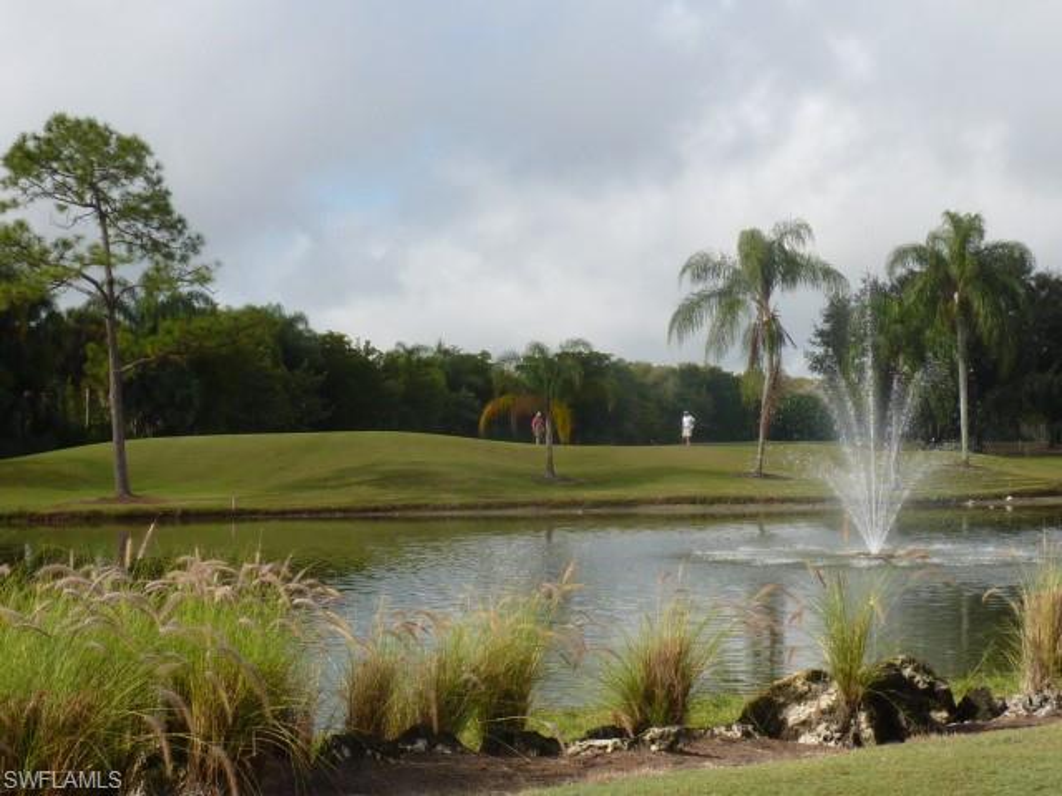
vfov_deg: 21.9
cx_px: 531
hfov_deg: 29.0
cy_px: 398
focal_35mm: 67
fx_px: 2056
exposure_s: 1/500
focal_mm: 6.1
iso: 100
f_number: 5
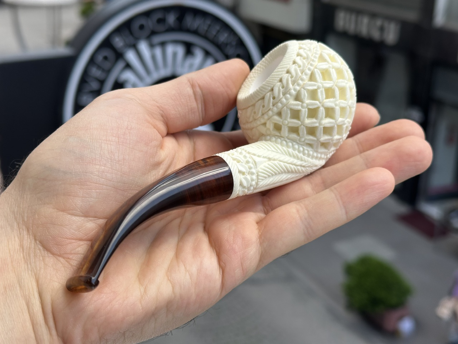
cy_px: 172
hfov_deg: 39.7
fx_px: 635
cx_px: 229
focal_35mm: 48
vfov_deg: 30.3
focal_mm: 6.86
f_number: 1.78
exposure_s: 1/850
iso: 64
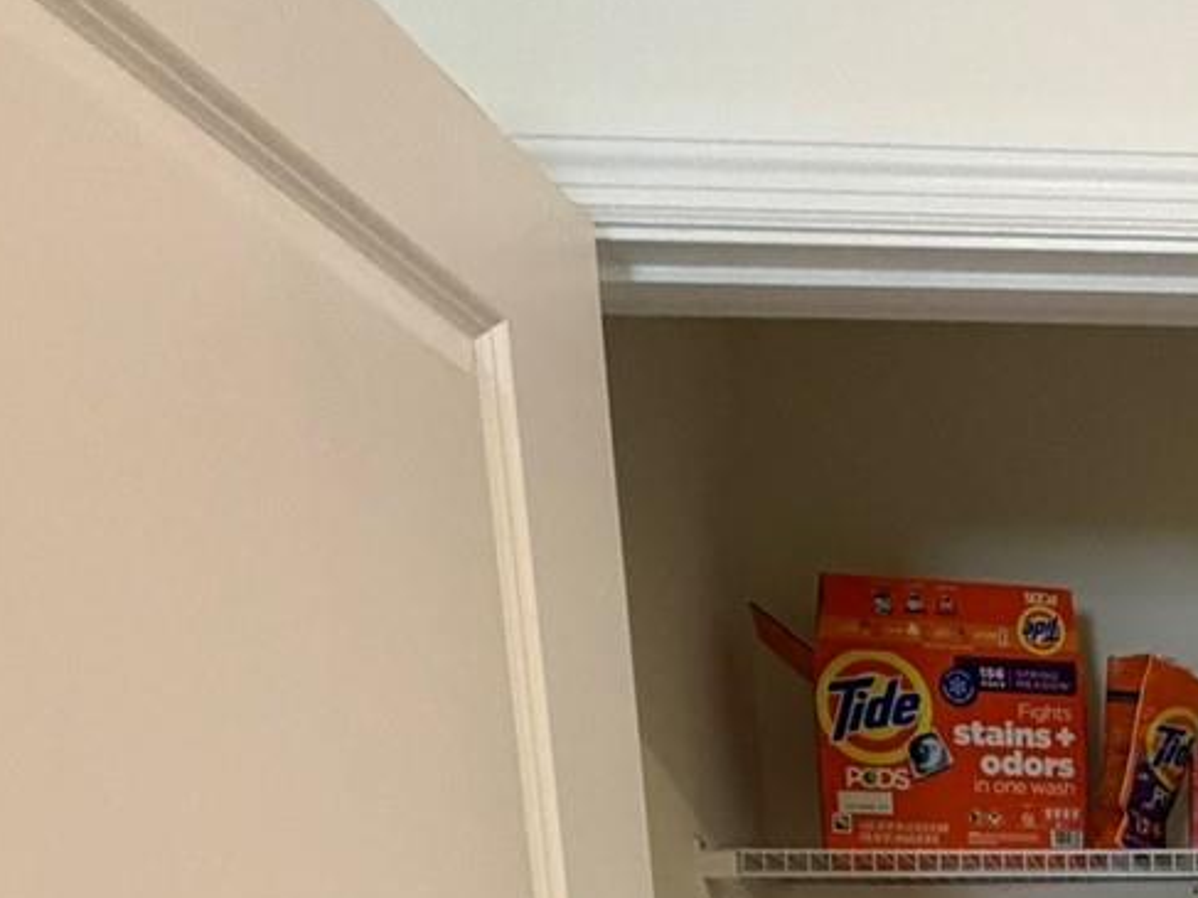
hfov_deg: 35.0
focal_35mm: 46
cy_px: 1343
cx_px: 1343
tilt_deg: -11.2
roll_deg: +1.0
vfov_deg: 24.5
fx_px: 1592
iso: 320
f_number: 2.2
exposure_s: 1/60
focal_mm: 2.22
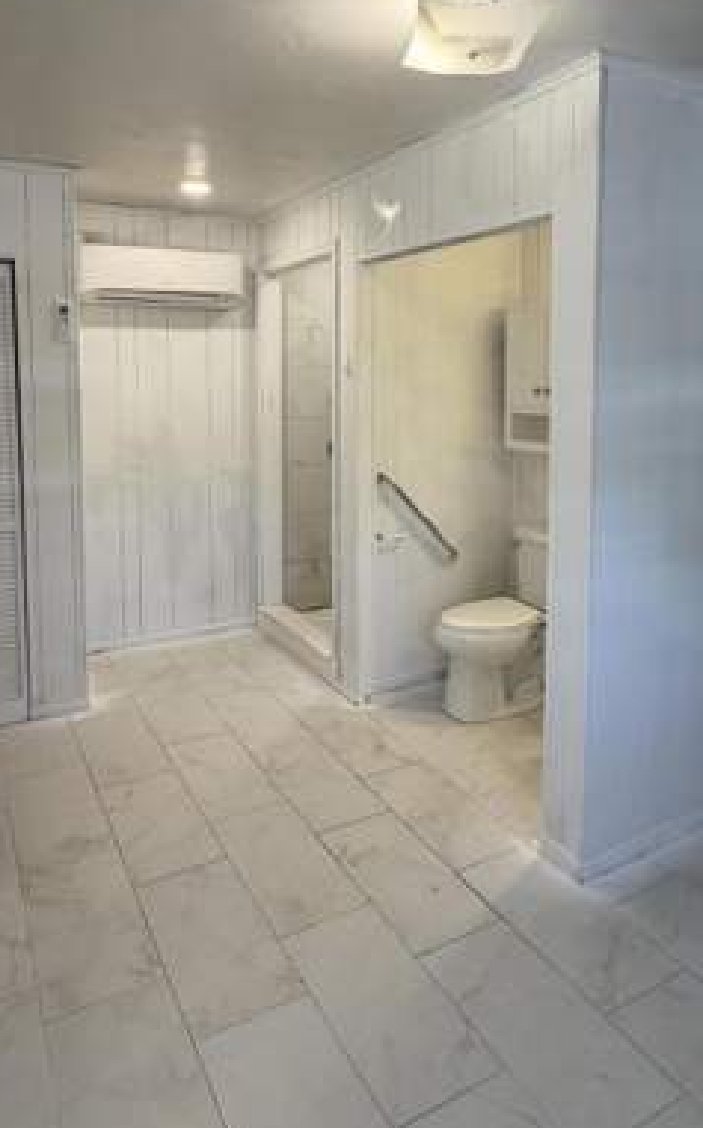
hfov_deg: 49.2
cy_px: 436
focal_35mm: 25
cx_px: 347
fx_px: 768
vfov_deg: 71.6
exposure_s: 1/60
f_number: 2.2
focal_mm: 2.22
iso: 200
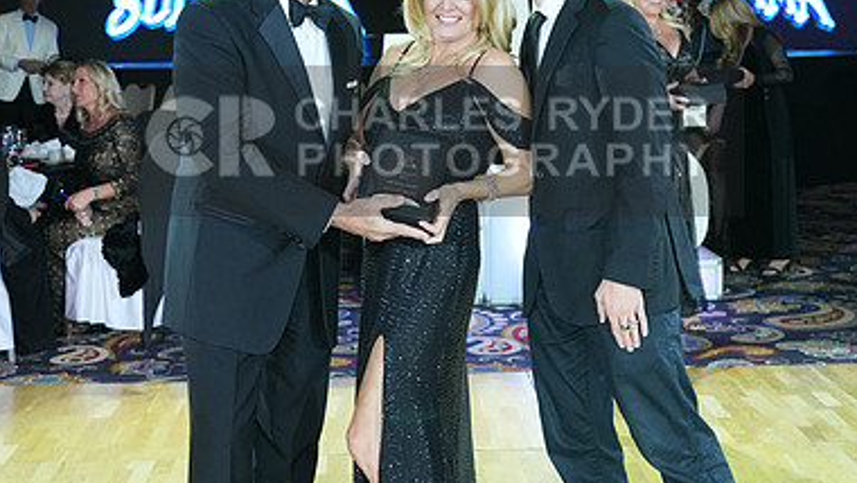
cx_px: 434
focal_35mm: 64
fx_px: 1455
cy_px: 142
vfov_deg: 18.8
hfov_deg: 32.8
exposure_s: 1/250
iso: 2000
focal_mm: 40
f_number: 4.5
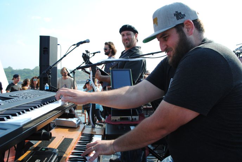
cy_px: 81
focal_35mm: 30
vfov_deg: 43.7
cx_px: 121
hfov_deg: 61.9
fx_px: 202
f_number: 5.6
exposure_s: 1/250
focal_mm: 20
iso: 125
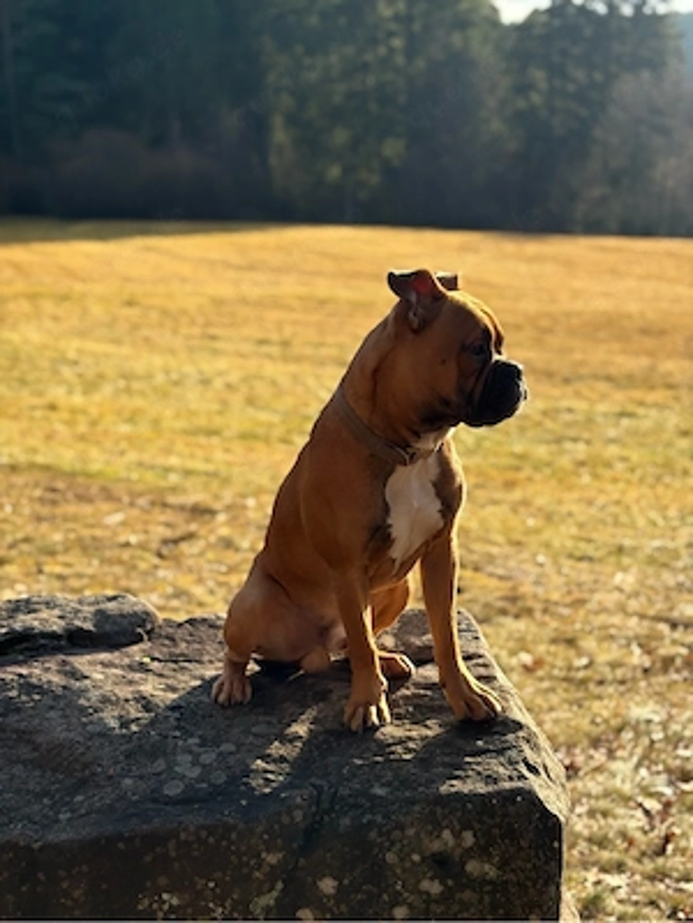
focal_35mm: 52
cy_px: 462
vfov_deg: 36.8
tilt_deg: -14.6
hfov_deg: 28.0
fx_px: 1388
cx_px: 346
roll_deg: +1.4
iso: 50
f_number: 1.6
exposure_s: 1/1136
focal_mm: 5.96
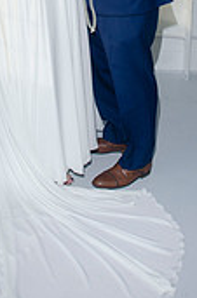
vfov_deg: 26.9
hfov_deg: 19.1
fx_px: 586
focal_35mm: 71
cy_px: -2
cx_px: 96
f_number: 8
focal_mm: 18
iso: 100
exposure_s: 1/250
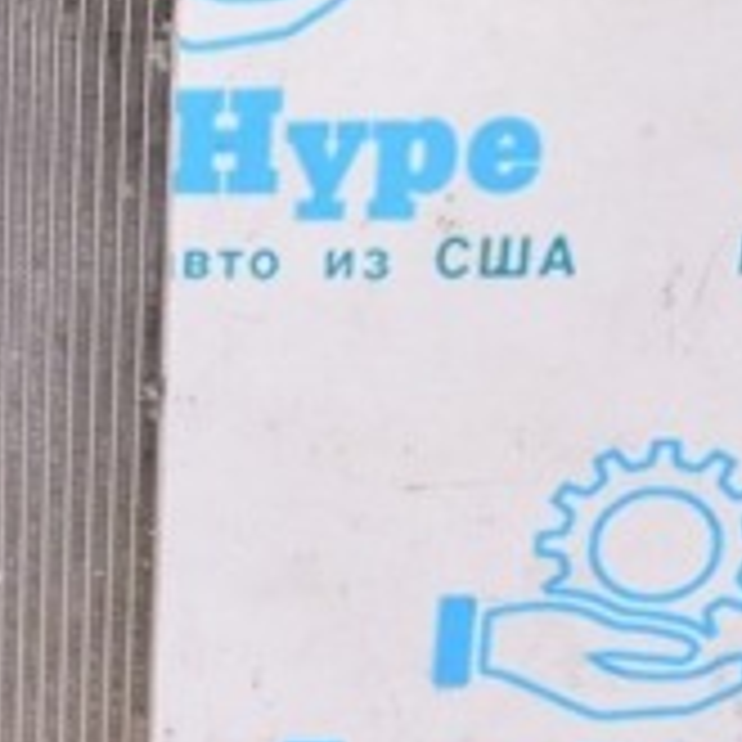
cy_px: 416
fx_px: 2401
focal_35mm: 99
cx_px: -504
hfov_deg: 15.6
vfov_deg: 17.6
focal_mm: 20
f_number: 8
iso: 1600
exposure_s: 1/100
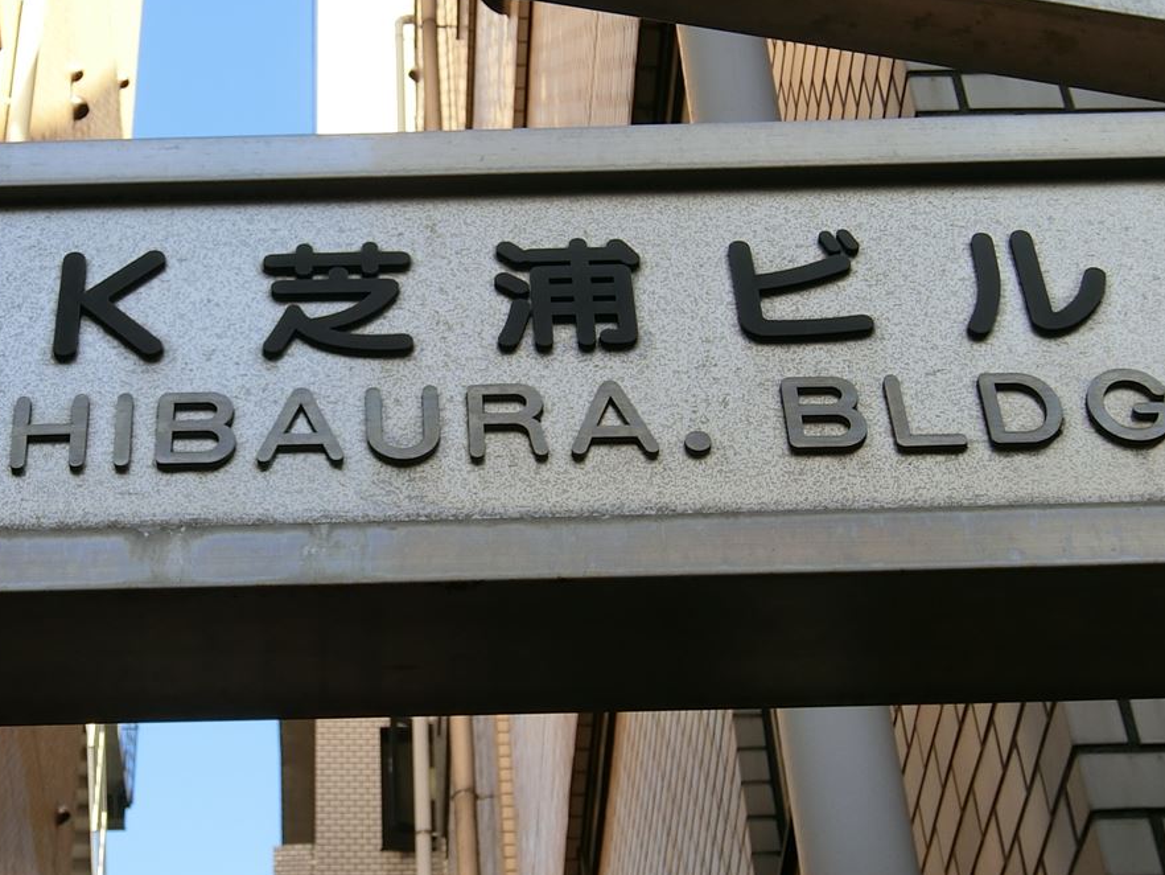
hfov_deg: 24.9
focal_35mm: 78
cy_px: 354
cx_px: 361
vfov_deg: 18.9
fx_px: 2626
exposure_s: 1/200
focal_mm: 9.1
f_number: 3.9
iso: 80
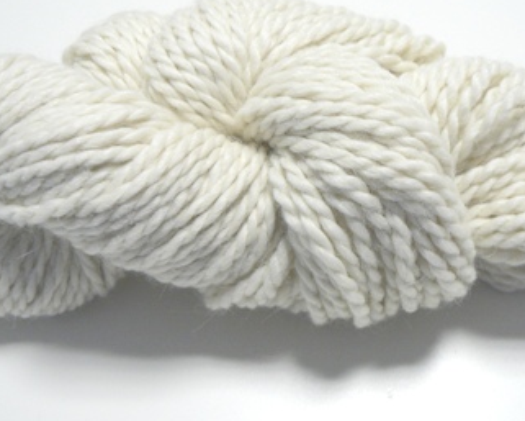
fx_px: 653
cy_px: 188
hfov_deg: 43.7
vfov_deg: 35.7
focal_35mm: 42
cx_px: 294
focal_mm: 6
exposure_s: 1/30
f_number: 2.8
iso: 200
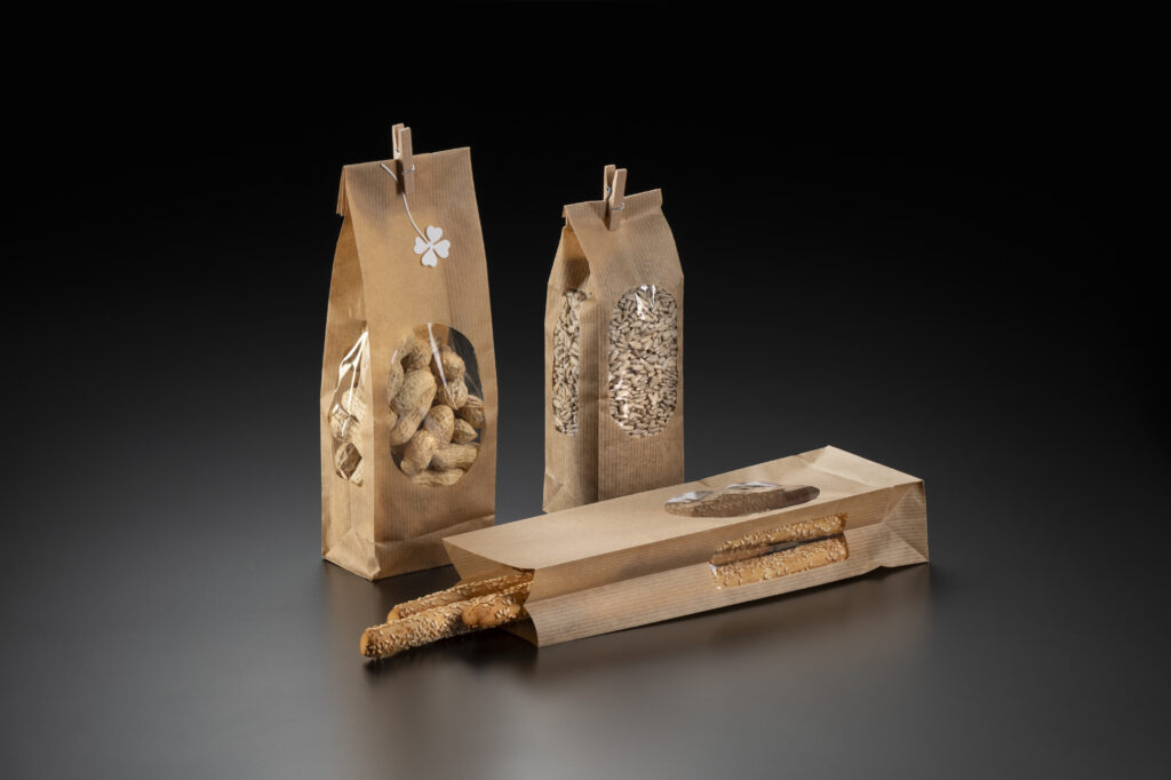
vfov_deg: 11.4
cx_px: 586
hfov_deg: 17.1
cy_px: 390
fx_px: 3902
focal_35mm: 120
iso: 100
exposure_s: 1/125
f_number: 13
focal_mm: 120
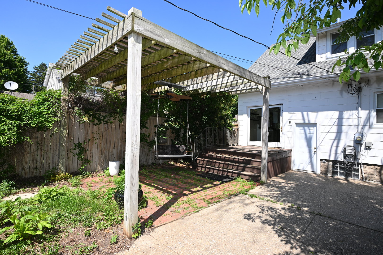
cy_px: 128
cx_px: 192
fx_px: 199
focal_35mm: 19
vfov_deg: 65.2
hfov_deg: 87.7
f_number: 7.1
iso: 100
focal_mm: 12.5
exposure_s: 1/200
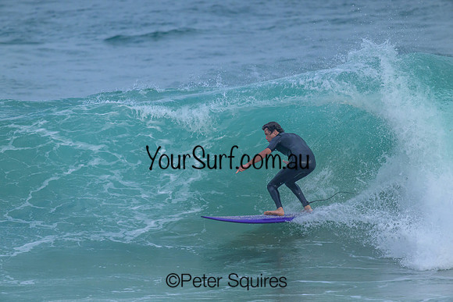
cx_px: 226
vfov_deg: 1.2
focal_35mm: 1124
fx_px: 14147
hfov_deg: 1.8
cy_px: 152
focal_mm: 1120
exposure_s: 1/1600
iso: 2000
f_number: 9
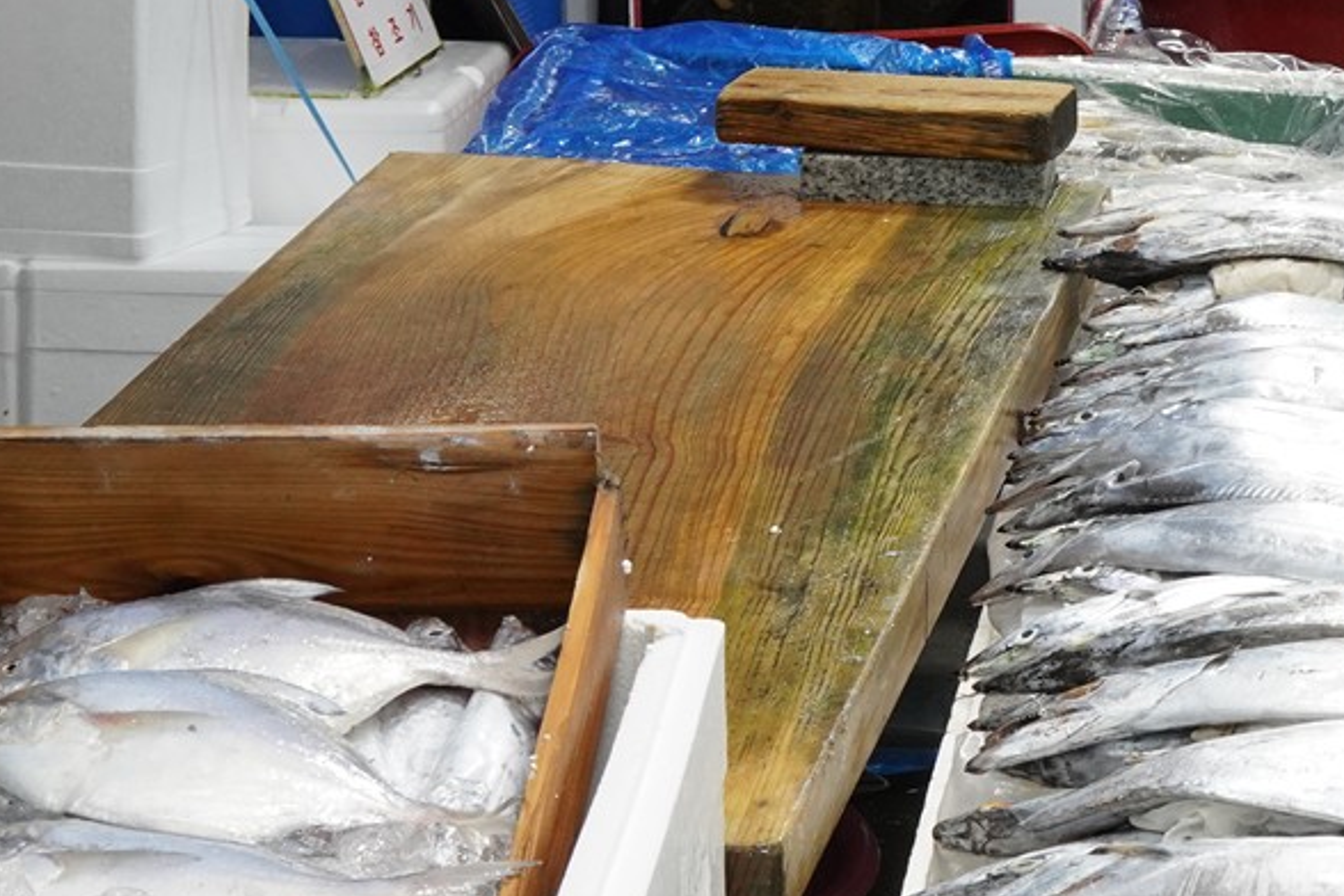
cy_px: 256
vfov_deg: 11.5
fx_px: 4442
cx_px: 1653
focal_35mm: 119
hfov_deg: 16.4
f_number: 11
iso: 1600
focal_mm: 35
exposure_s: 1/125
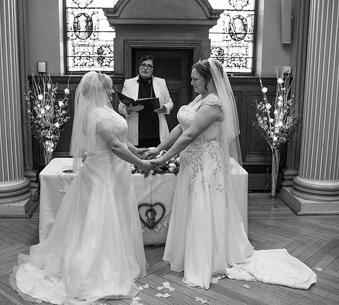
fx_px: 444
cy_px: 152
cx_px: 161
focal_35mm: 42
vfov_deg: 37.8
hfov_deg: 41.7
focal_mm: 35
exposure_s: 1/100
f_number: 2.8
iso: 250
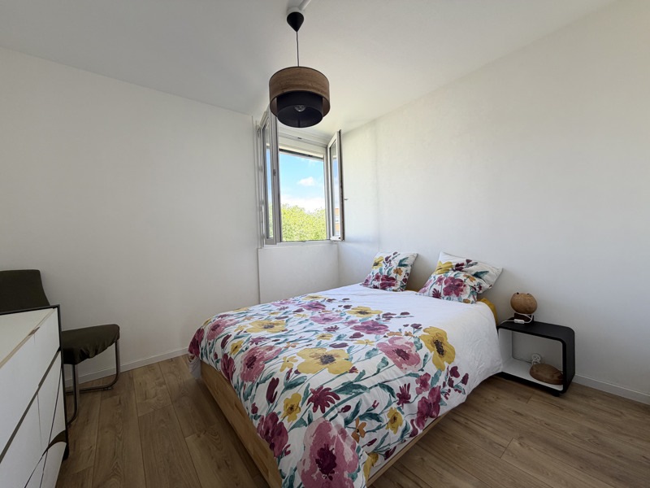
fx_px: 263
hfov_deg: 102.1
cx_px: 325
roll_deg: +2.6
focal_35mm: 14
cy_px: 244
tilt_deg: -0.8
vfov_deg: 85.7
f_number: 2.2
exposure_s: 1/121
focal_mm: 2.22
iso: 50
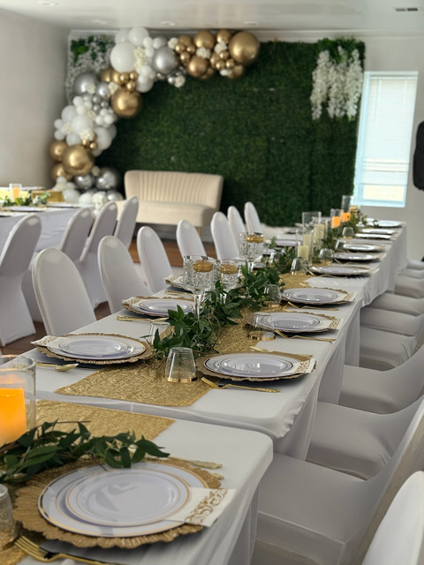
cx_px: 212
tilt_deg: -10.9
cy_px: 282
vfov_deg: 39.7
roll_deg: -3.0
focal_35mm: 48
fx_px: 784
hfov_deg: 30.3
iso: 320
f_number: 1.78
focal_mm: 6.76
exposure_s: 1/100
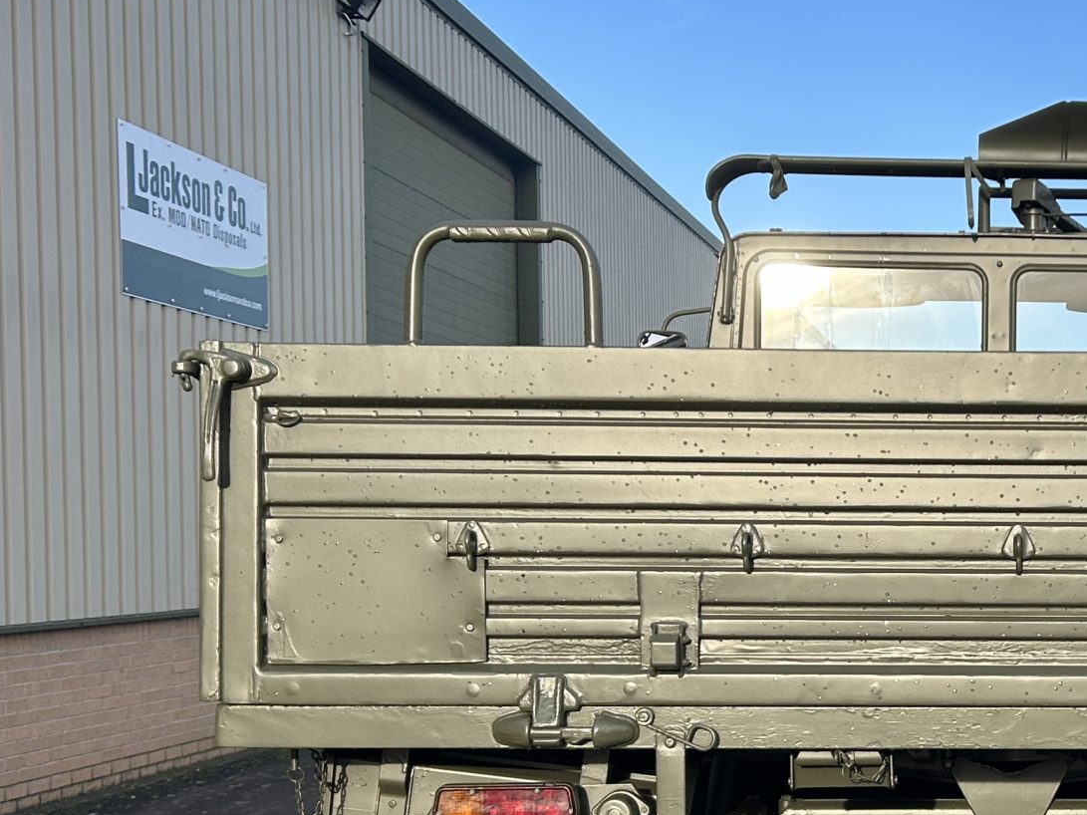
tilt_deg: +0.7
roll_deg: -0.9
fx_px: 1915
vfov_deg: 23.8
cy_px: 610
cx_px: 1012
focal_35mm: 61
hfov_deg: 30.1
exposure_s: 1/1575
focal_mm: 5.7
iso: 50
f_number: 1.5
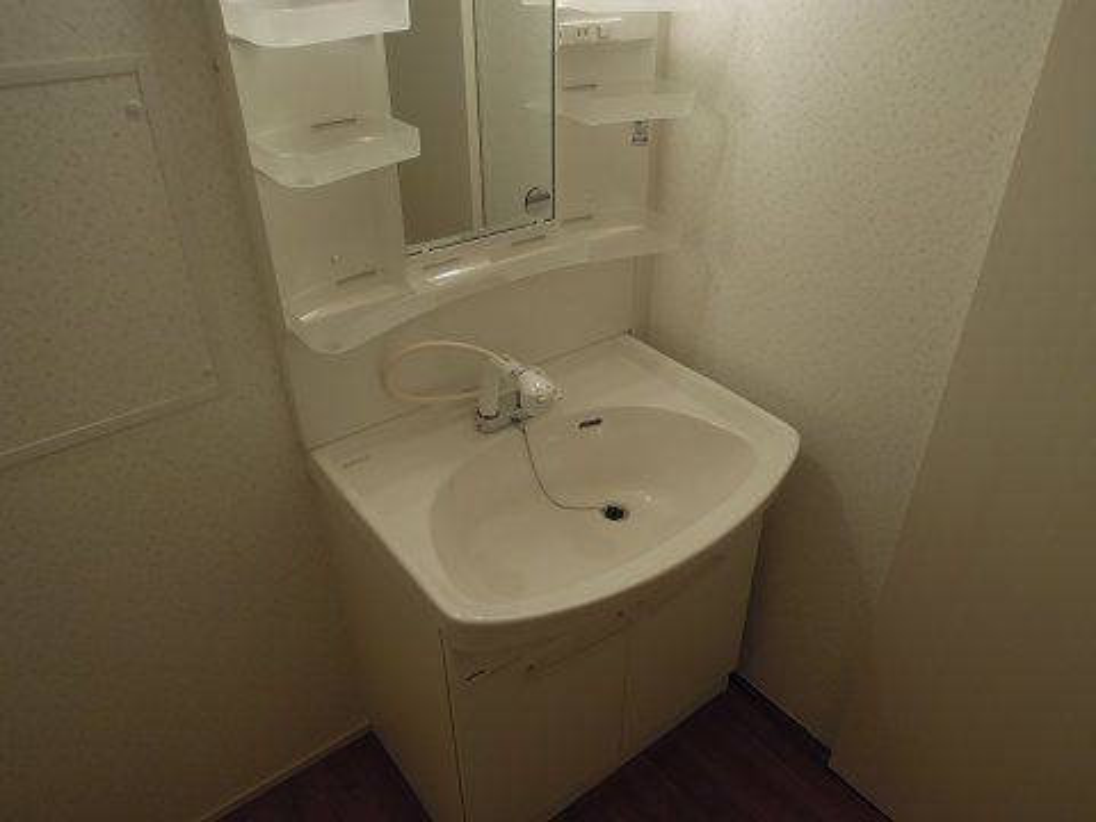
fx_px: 760
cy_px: 411
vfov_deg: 56.8
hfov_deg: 71.6
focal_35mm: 24
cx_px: 548
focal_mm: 4.3
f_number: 2.8
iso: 160
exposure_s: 1/50
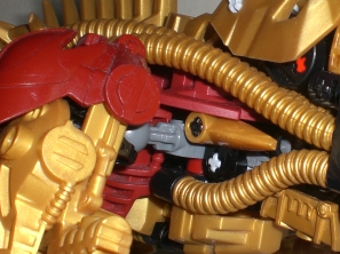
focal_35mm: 82
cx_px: 333
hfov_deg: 23.0
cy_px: 164
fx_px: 804
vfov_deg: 17.9
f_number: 4.4
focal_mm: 6.3
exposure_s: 1/60
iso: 50
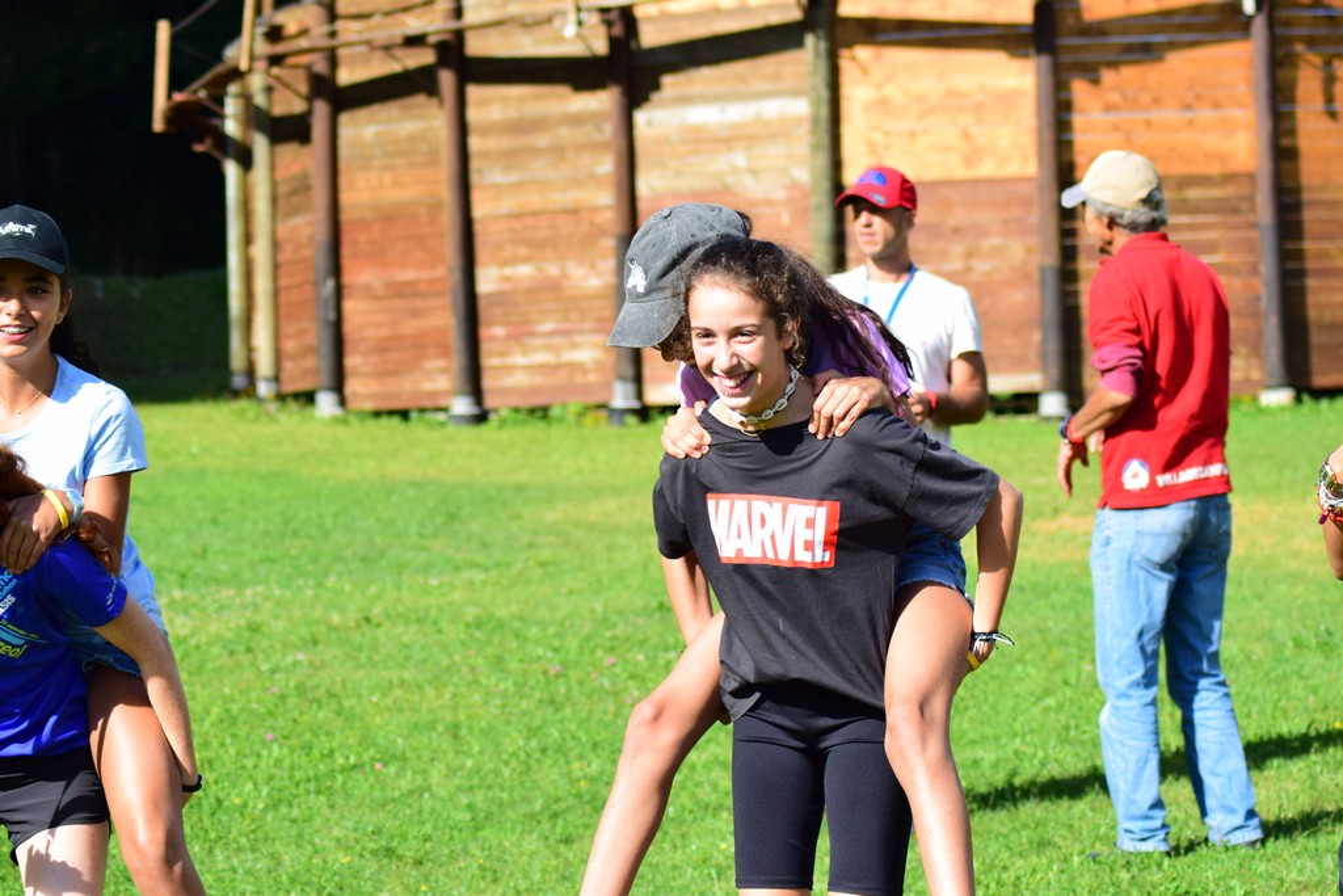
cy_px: 448
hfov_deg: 19.5
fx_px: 3917
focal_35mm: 105
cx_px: 672
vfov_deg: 13.0
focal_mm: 70
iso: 400
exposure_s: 1/1250
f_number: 5.6
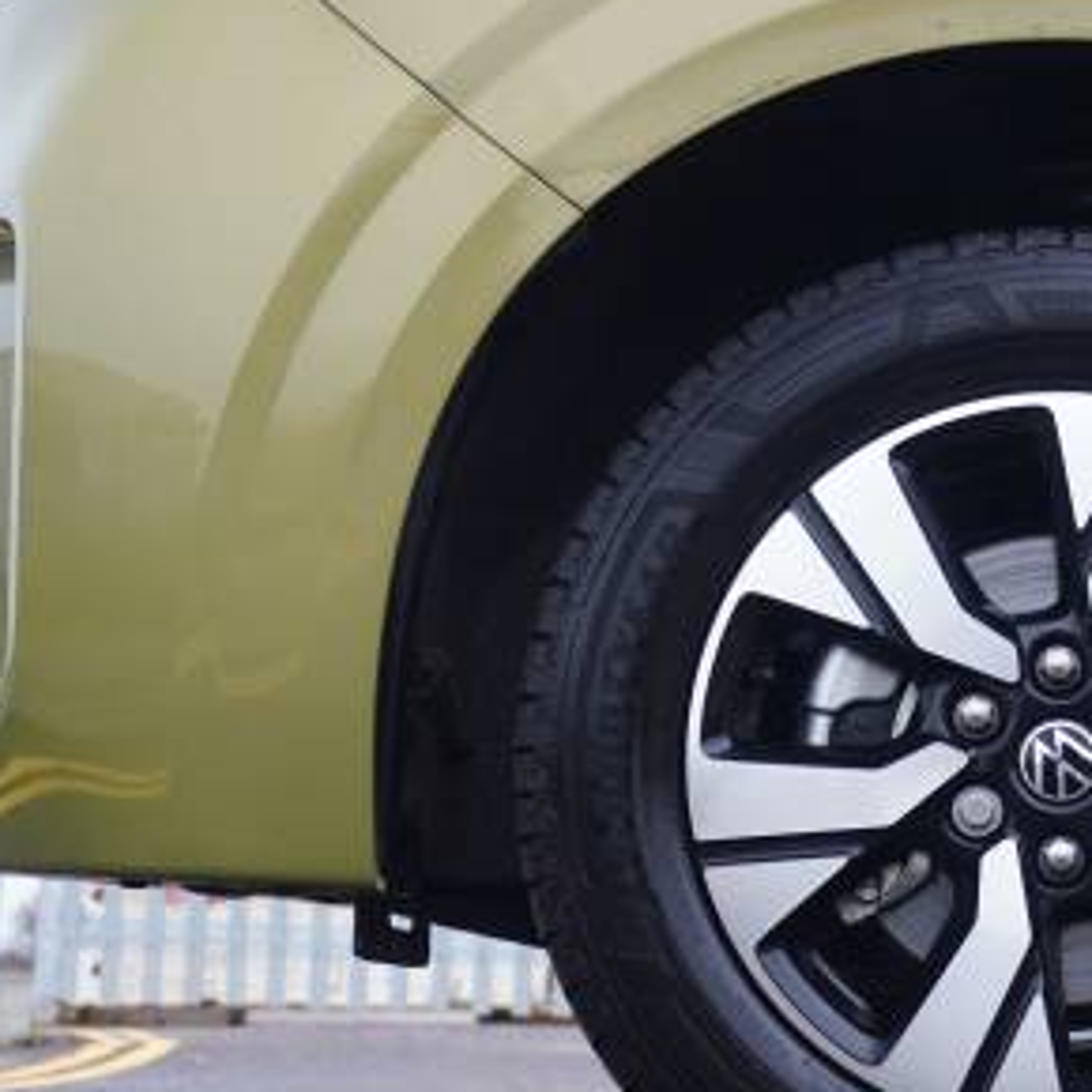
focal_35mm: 90
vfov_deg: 19.2
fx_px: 3212
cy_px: 757
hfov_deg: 18.8
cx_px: 1069
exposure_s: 1/60
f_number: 4.5
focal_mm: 32
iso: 400
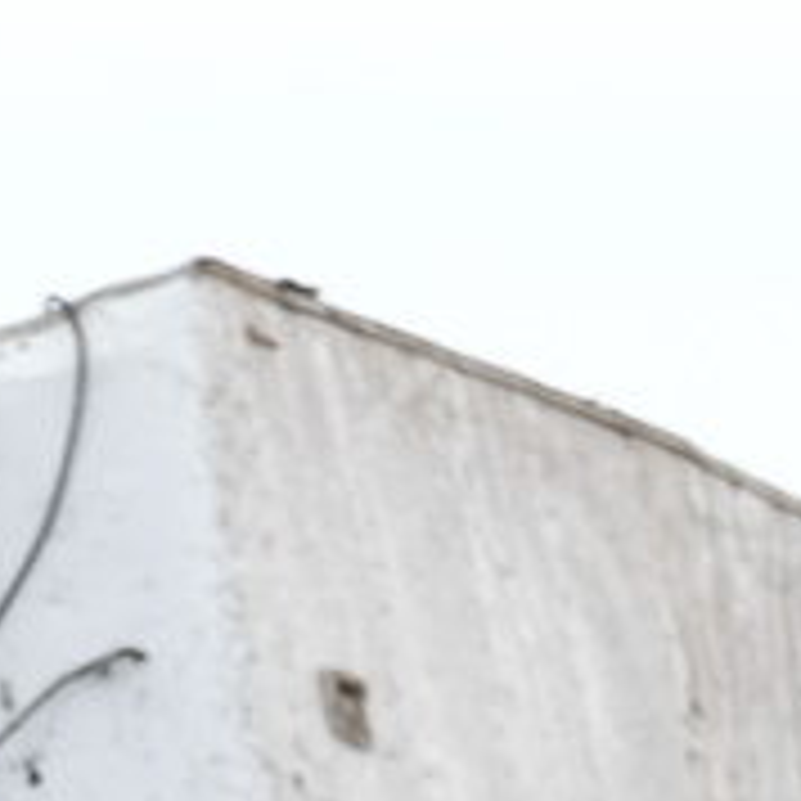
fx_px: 25604
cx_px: 216
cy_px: 1523
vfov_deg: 1.8
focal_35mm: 978
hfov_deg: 1.8
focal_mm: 200
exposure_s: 1/640
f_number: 2.8
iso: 800
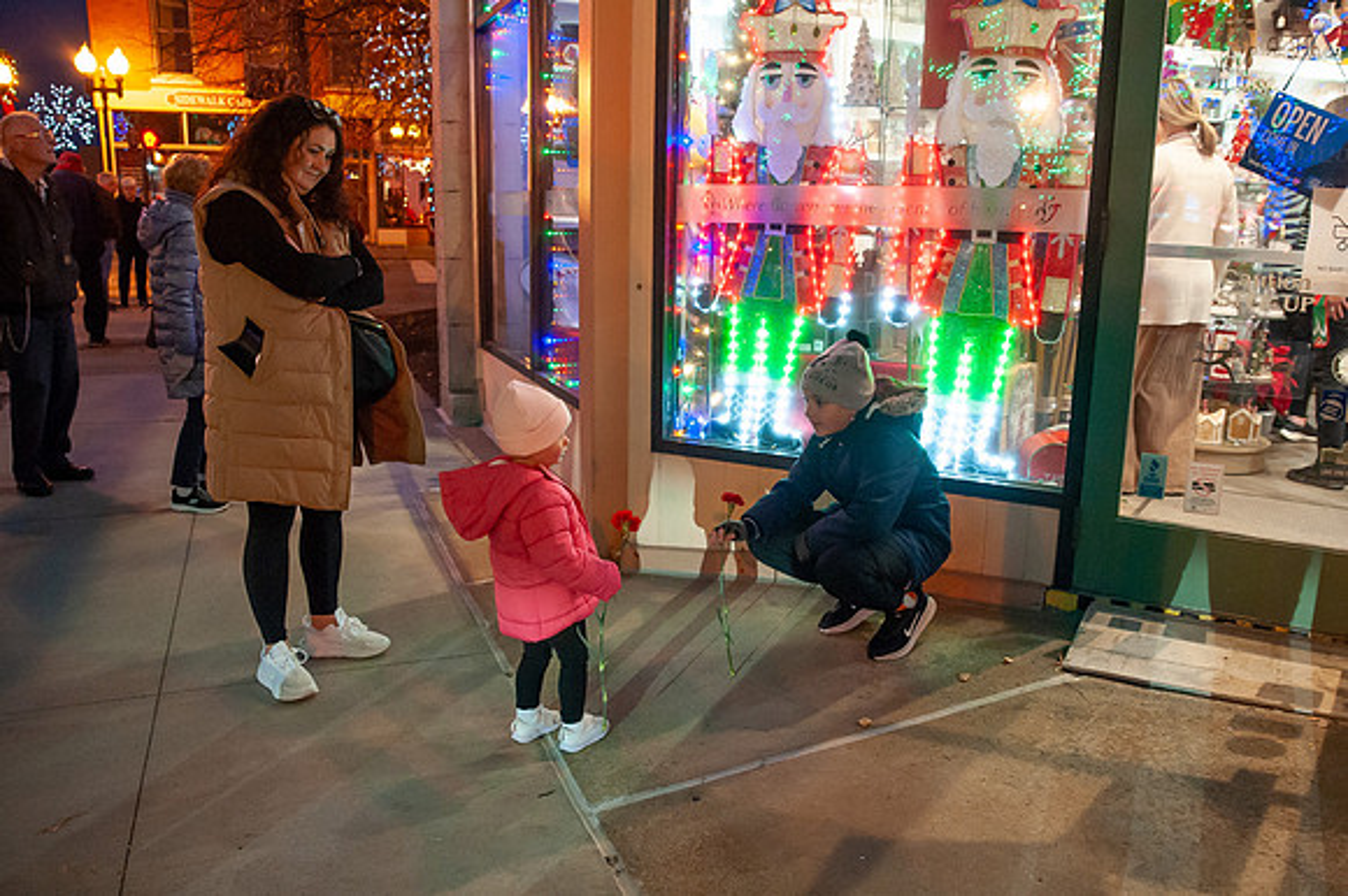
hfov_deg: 62.5
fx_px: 1106
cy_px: 483
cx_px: 760
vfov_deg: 44.1
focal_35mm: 30
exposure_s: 1/125
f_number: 3.2
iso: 1600
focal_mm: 24
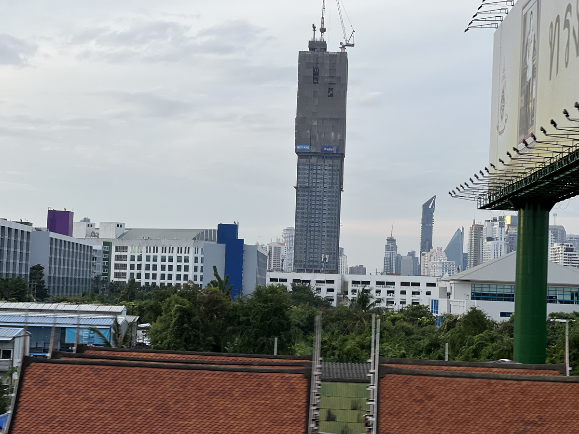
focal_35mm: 77
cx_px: 290
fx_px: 1288
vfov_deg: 19.1
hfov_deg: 25.3
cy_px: 217
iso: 32
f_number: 2.8
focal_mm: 9
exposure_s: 1/226
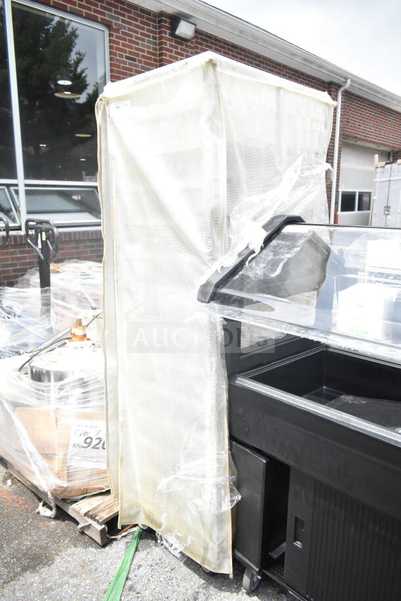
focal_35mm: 27
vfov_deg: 67.4
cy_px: 300
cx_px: 200
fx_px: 451
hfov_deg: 48.0
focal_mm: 18
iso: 1600
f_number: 4
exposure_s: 1/4000
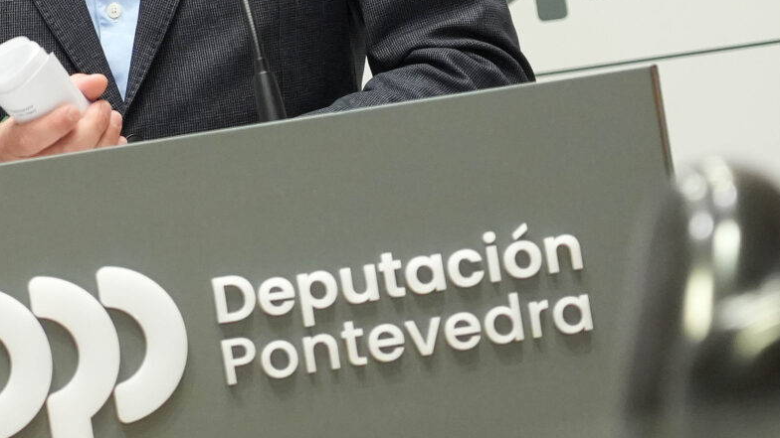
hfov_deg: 6.0
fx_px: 7425
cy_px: -8
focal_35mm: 359
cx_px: 79
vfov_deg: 3.4
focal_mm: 105
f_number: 4
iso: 4000
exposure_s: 1/320
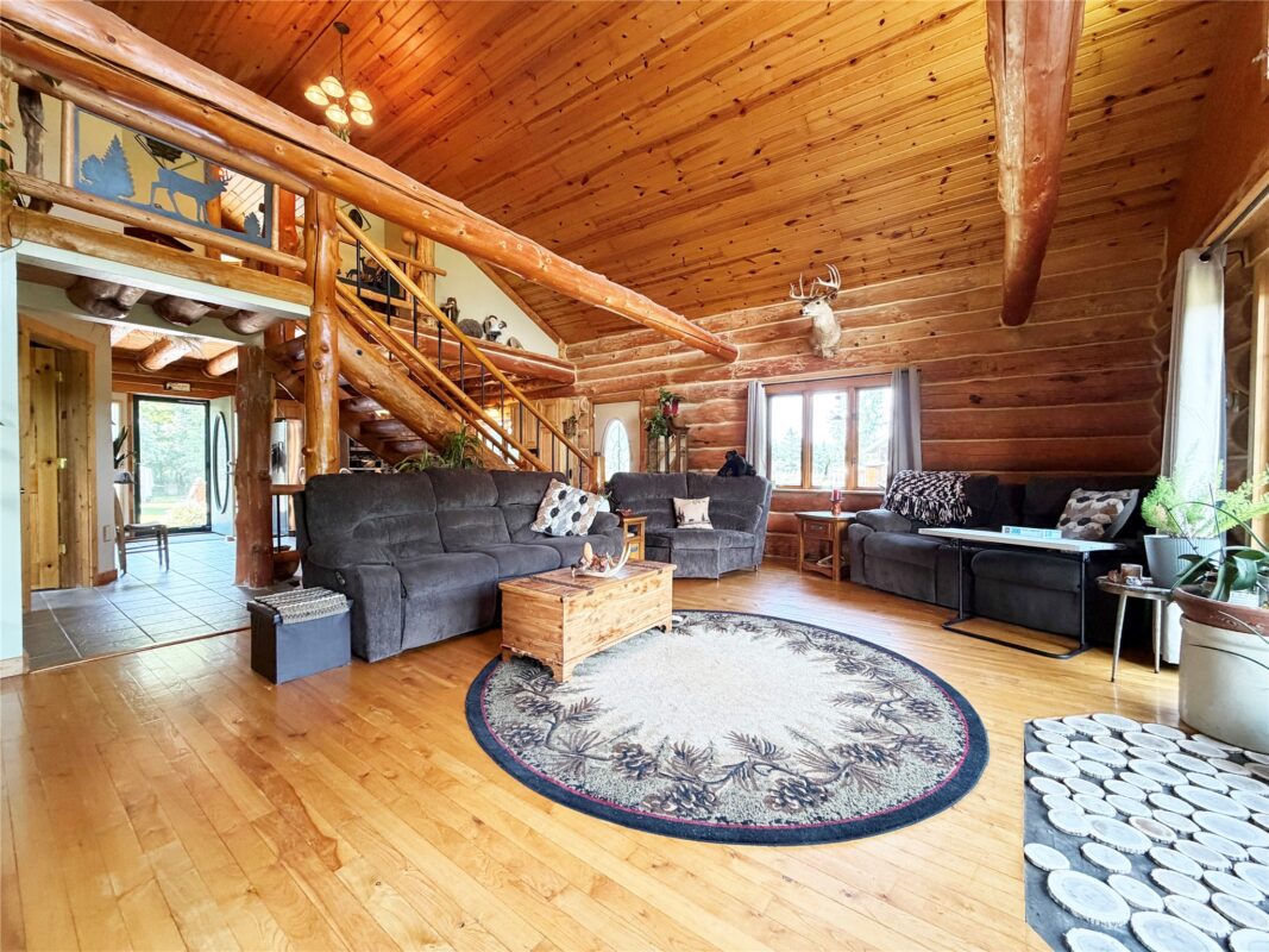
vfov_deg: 85.7
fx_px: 513
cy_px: 476
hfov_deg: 102.1
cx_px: 634
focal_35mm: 14
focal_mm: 2.22
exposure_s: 1/60
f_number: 2.2
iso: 320
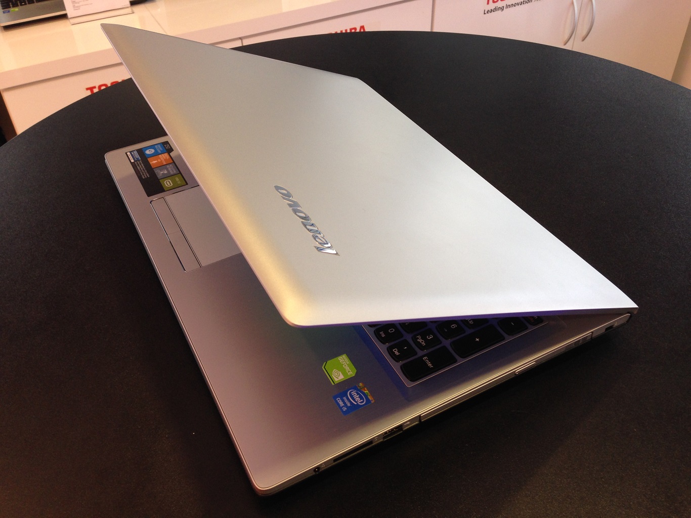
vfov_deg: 42.9
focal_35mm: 33
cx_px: 346
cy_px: 259
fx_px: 659
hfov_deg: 55.4
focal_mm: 4.12
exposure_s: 1/20
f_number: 2.4
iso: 64
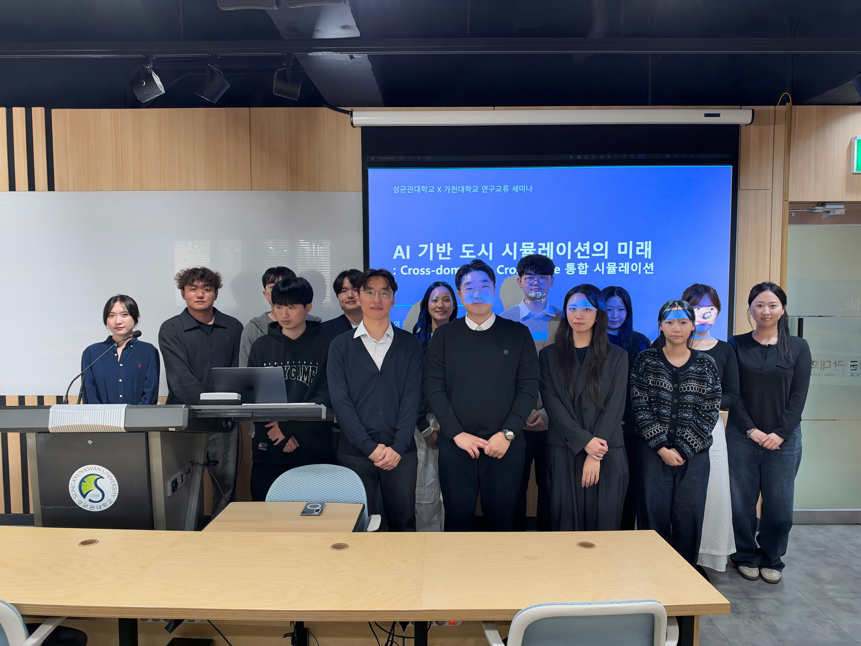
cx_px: 430
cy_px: 323
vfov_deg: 56.8
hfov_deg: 71.6
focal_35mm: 24
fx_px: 597
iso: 250
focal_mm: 6.93
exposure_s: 1/120
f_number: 1.8
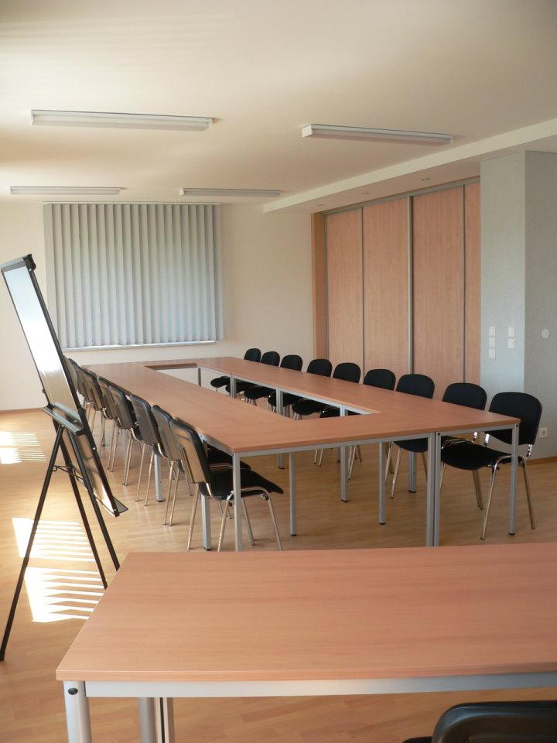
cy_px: 372
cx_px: 278
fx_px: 772
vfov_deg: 51.4
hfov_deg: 39.7
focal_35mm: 36
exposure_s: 1/60
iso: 100
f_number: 3.3
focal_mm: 6
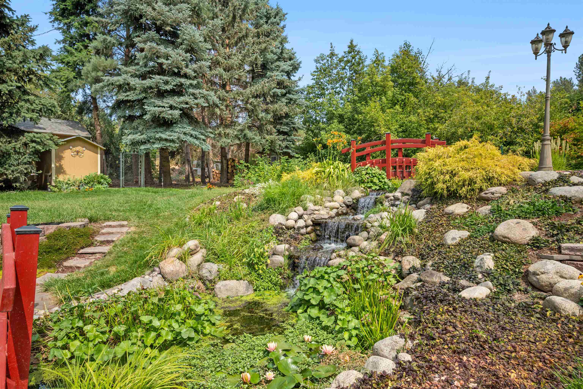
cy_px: 194
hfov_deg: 85.4
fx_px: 316
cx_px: 292
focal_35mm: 20
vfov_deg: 63.2
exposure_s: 1/100
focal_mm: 19.5
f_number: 8
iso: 100
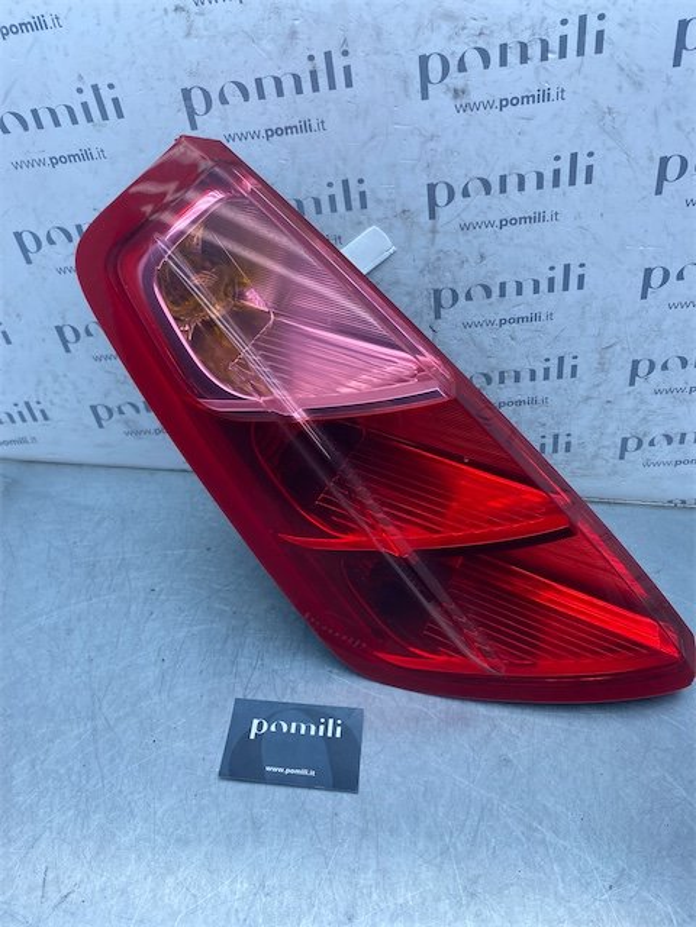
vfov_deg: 67.3
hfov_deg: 53.1
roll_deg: -3.6
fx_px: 697
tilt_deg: -41.4
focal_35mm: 26
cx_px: 348
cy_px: 464
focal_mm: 4.25
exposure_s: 1/715
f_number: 1.8
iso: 32
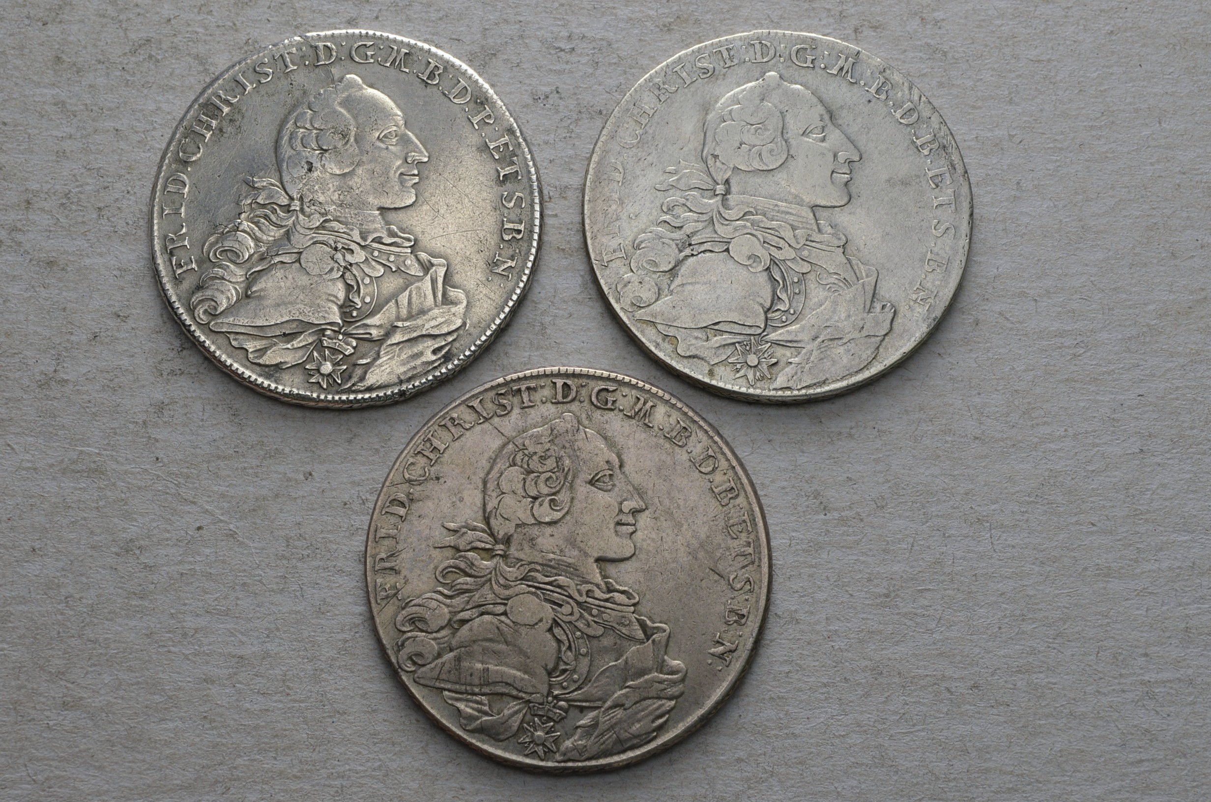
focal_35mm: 54
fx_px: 1813
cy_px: 401
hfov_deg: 36.9
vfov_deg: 25.0
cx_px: 606
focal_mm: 36
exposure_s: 1/200
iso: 400
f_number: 14
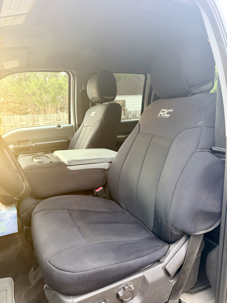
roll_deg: +3.3
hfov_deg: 56.8
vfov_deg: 71.6
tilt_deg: -11.8
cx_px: 114
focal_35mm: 24
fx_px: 210
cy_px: 152
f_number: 1.78
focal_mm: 6.76
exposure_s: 1/60
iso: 400
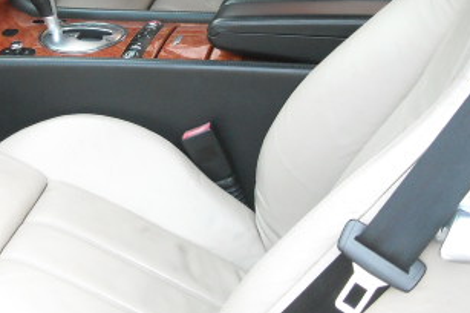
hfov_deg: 25.9
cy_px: 5
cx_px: 61
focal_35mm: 76
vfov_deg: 17.5
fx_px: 991
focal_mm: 5.7
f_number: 2.8
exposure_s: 1/192
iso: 282
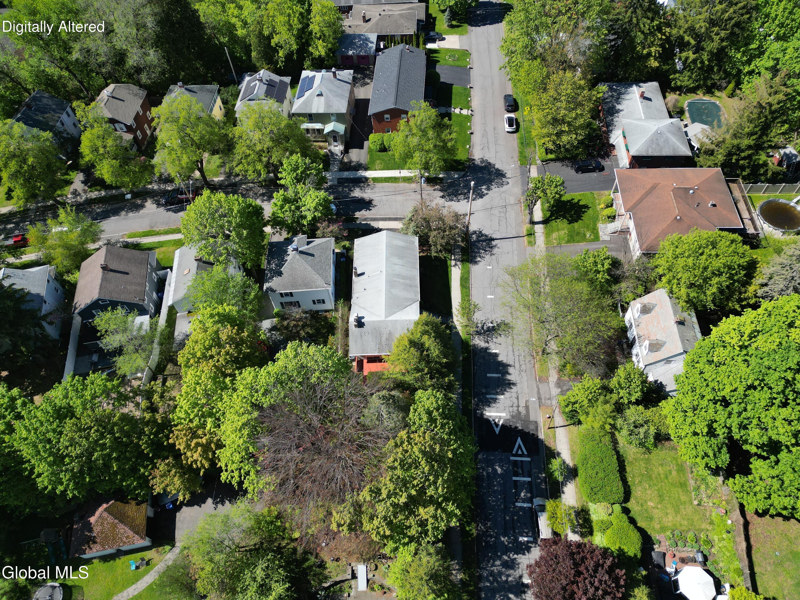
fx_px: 555
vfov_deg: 56.8
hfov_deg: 71.6
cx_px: 400
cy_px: 300
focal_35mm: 24
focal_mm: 6.72
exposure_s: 1/2000
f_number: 1.7
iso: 100
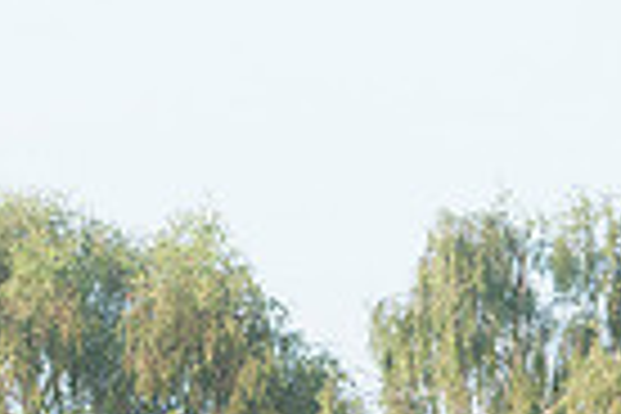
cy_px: 729
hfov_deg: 3.6
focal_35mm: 567
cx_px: -302
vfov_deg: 2.4
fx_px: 9780
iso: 320
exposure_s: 1/500
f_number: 5.6
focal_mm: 135
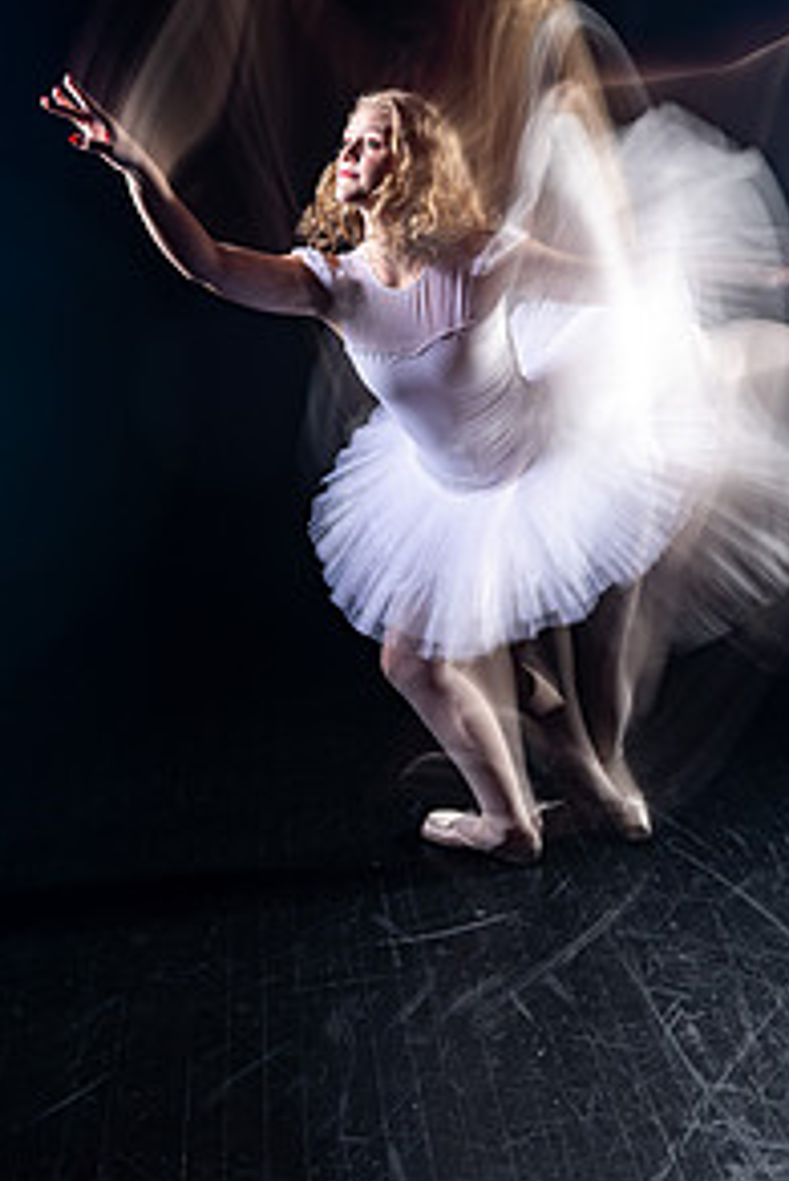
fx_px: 1215
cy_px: 315
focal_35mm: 37
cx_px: 380
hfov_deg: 36.0
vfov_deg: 50.0
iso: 100
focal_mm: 24
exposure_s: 1
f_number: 4.5
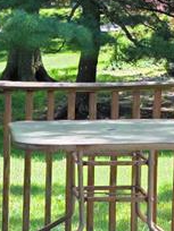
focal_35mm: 169
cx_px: -30
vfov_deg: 11.6
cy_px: 238
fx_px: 1133
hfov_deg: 8.7
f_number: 1.7
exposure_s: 1/359
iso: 32
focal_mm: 6.3
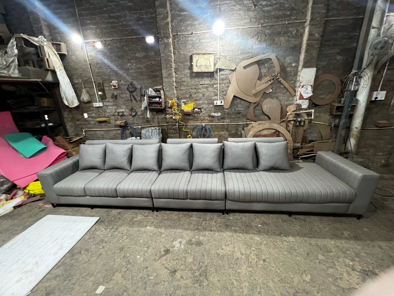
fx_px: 148
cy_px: 148
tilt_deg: -17.5
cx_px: 197
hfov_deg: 106.2
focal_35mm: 13
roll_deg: +1.6
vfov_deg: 89.9
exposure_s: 1/50
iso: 400
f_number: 1.8
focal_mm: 1.57
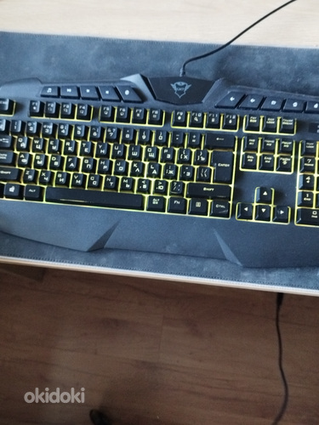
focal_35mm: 24
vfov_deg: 71.6
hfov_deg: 56.8
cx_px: 160
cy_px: 212
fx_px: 295
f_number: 1.89
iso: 580
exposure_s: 1/25
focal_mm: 5.89
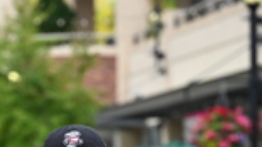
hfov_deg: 8.1
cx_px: 114
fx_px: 1854
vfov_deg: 4.5
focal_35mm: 267
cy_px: 247
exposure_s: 1/2000
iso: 640
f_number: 2.8
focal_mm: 72
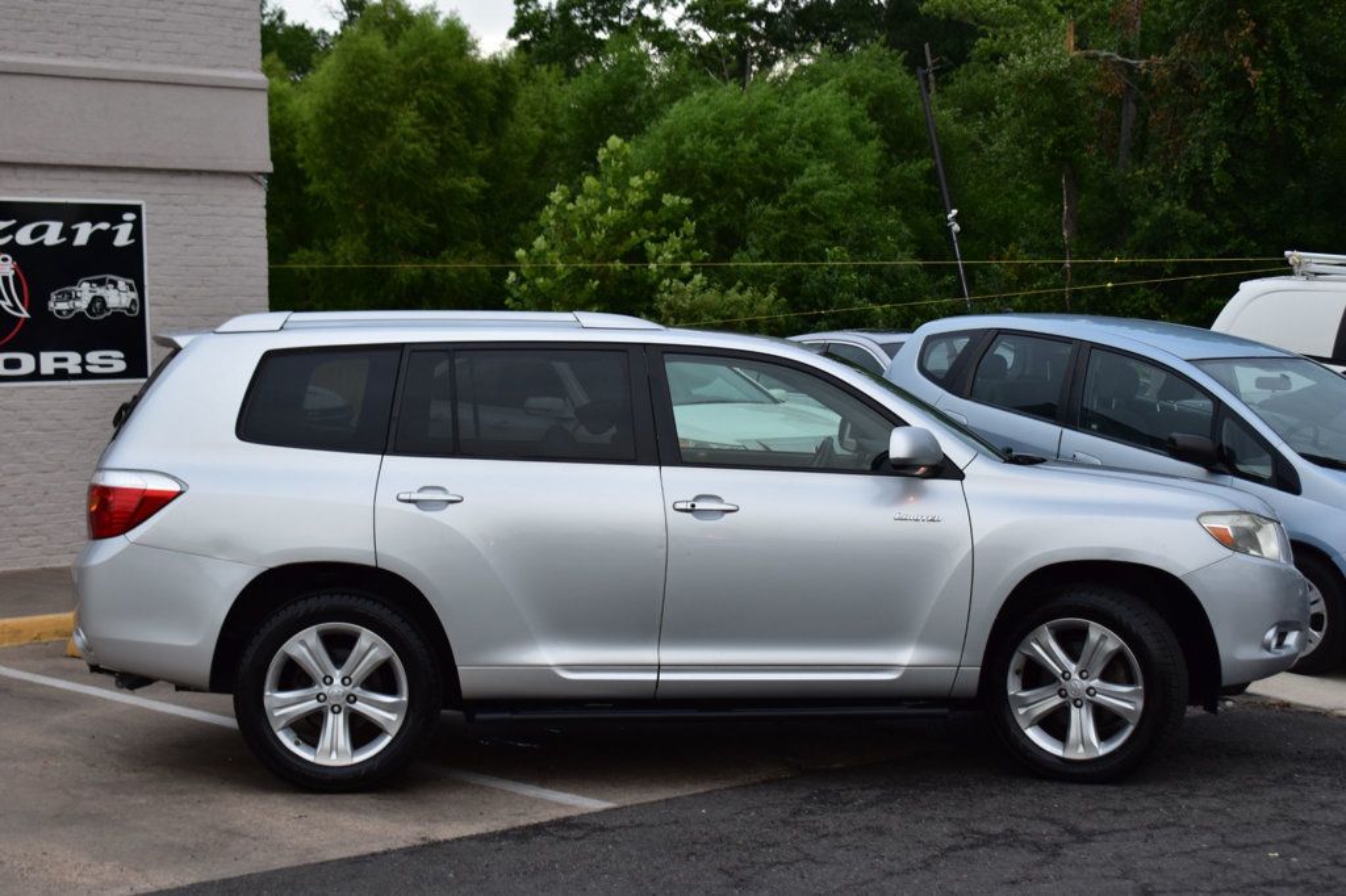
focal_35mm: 60
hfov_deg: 33.4
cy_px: 448
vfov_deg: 22.6
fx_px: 2242
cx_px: 673
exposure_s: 1/30
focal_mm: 40
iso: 400
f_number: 7.1
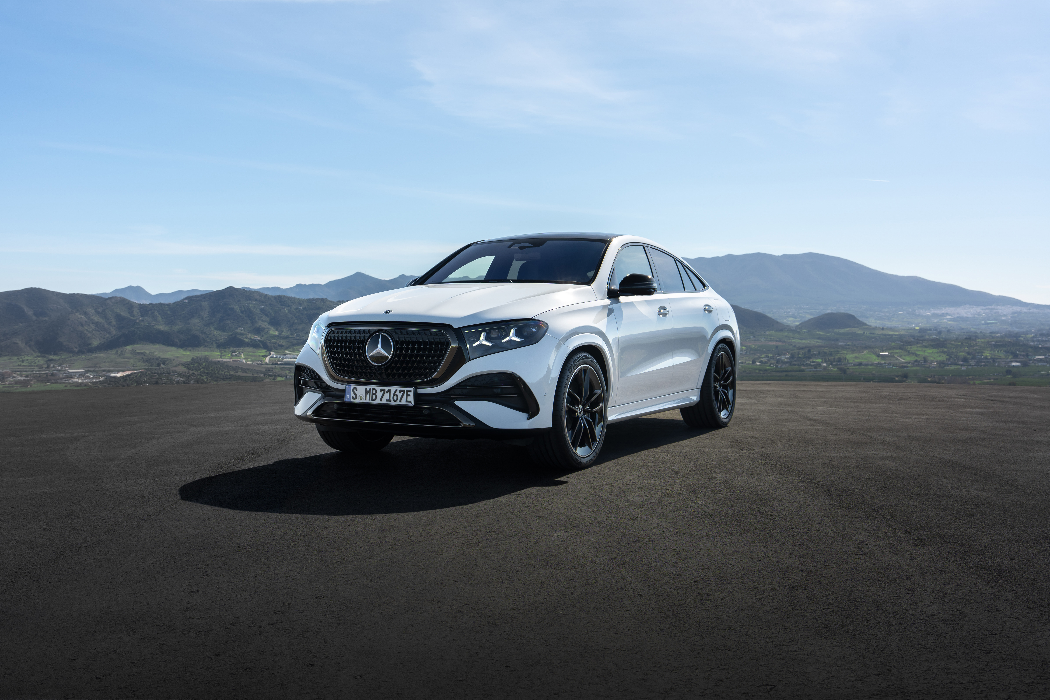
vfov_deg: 38.9
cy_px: 350
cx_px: 525
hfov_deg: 55.8
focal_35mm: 34
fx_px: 992
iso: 100
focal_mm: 34
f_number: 5.6
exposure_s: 1/320
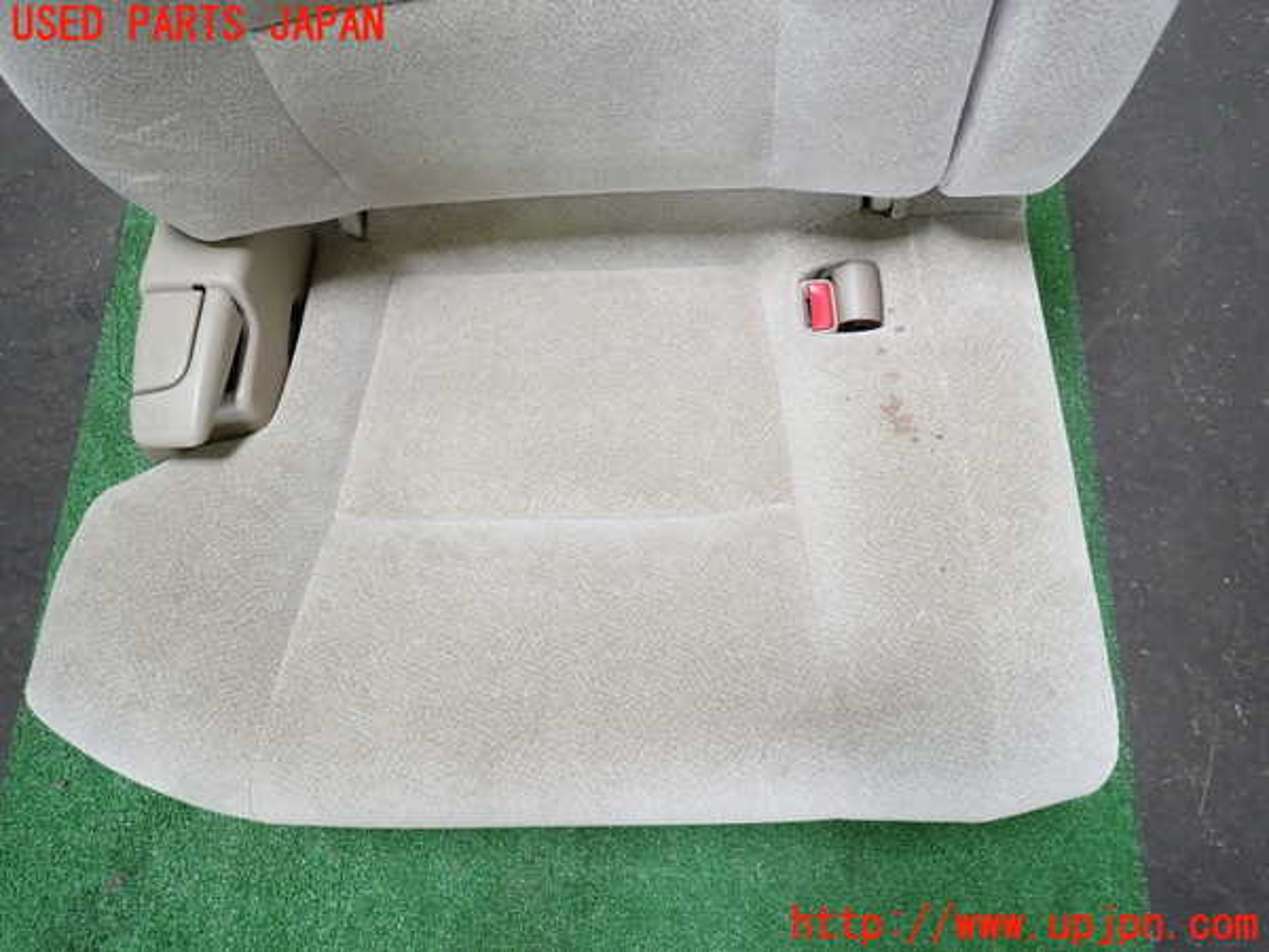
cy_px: 476
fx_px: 916
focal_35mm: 25
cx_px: 634
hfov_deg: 69.4
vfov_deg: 54.9
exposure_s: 1/60
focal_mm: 4.5
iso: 160
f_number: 2
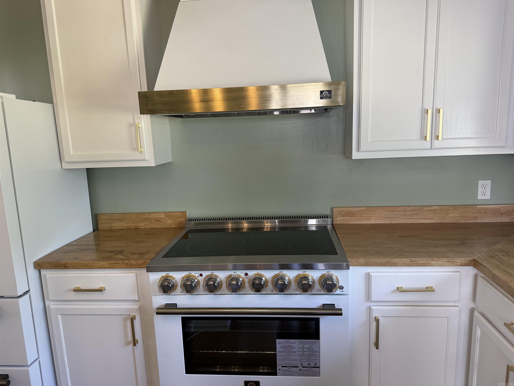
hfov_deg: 71.6
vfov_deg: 56.8
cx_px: 257
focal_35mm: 24
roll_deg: +2.2
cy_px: 193
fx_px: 356
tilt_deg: -9.8
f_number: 1.78
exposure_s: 1/120
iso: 125
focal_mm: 6.76
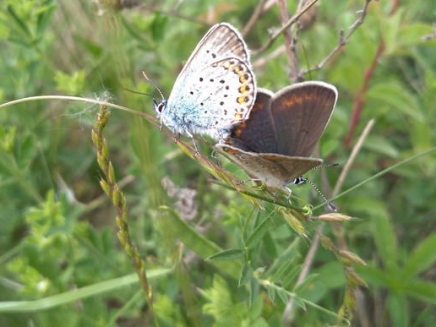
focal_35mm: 43
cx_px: 202
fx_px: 542
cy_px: 104
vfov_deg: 33.2
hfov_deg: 43.8
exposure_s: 1/244
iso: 100
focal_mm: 3.52
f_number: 2
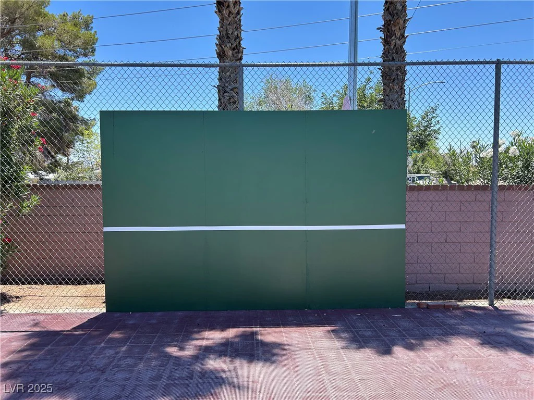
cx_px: 267
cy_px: 200
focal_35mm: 26
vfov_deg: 53.1
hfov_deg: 67.3
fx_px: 401
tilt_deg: -3.7
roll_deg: +0.2
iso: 50
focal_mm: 5.7
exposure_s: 1/1779
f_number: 1.5
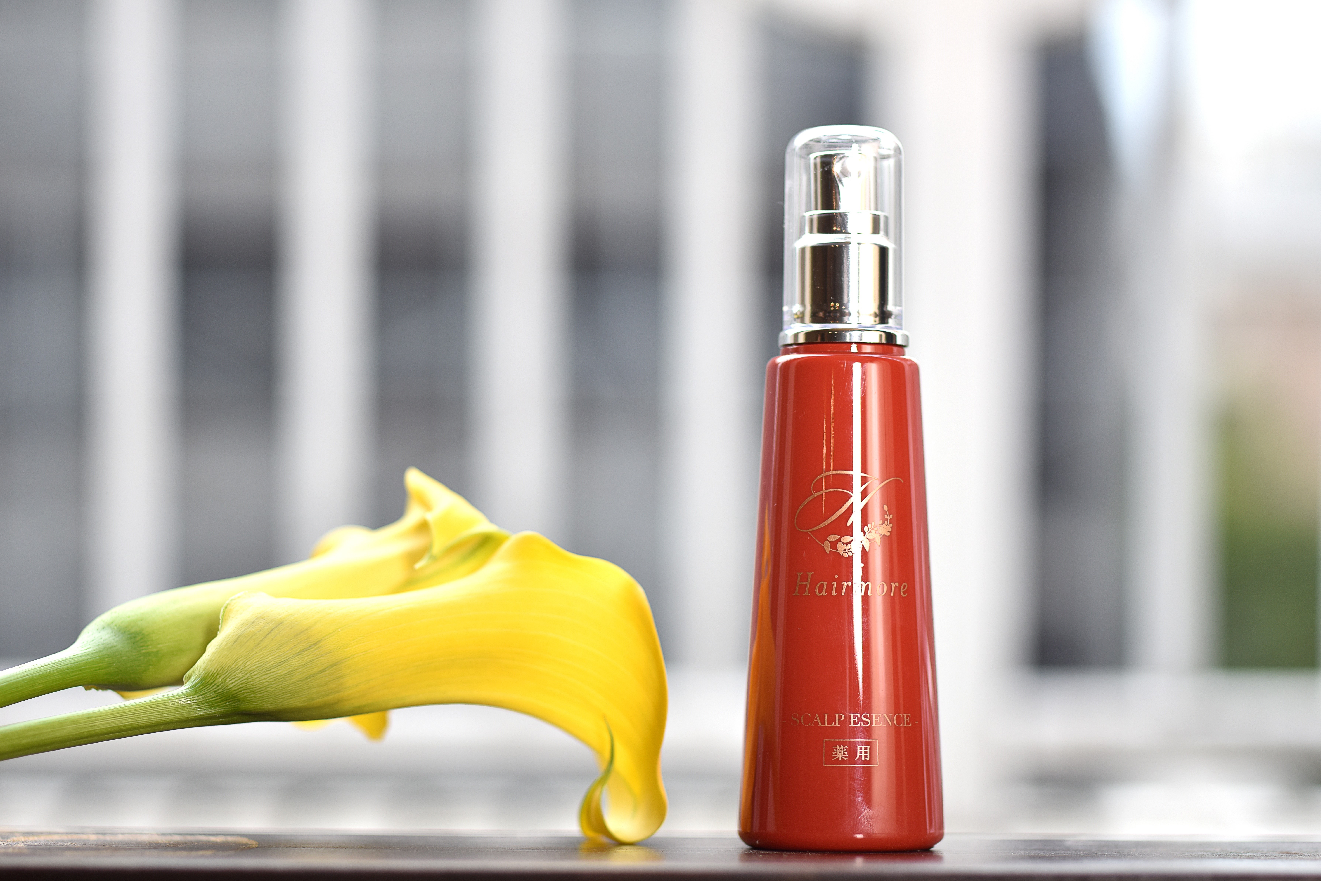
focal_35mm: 85
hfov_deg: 23.9
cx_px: 660
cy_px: 440
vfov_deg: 16.1
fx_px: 3120
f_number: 3.2
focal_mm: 85
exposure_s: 1/250
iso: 320
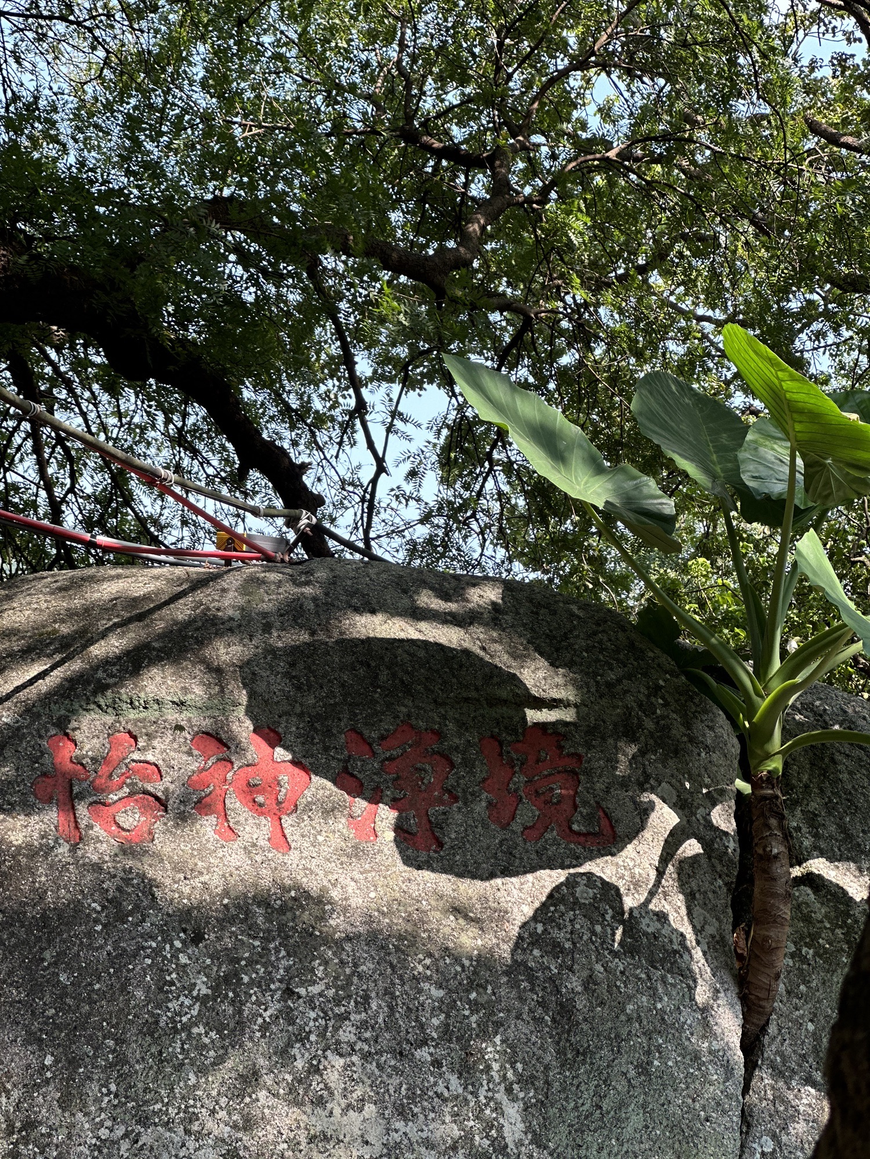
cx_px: 435
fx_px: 2580
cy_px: 580
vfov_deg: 25.3
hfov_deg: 19.1
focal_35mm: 77
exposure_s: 1/121
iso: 40
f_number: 2.8
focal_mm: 9
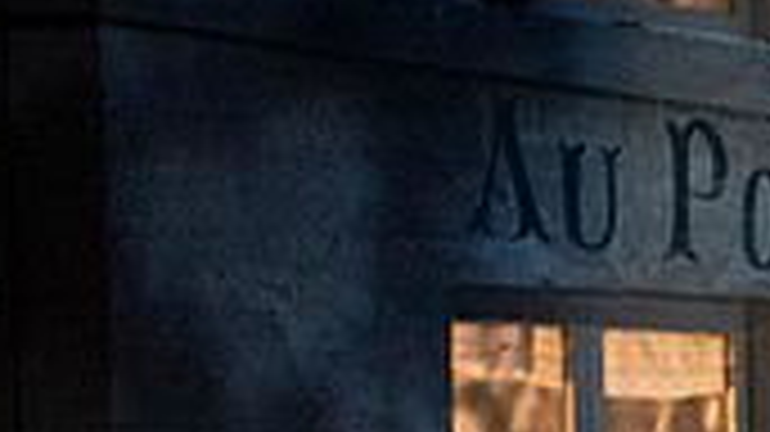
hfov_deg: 3.3
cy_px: 826
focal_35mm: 653
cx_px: 1027
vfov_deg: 1.9
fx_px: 13326
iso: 20000
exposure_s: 1/320
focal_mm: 184
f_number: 11
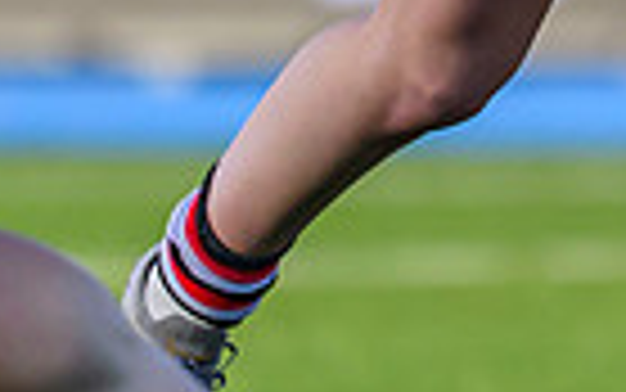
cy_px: -98
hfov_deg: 0.6
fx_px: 64464
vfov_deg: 0.3
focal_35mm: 3777
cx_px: 1346
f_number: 4
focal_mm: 560
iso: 800
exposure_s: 1/2500
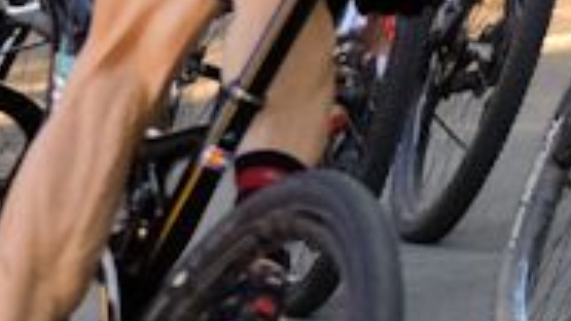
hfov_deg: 4.2
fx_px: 7721
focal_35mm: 510
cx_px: 741
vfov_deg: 2.4
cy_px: -500
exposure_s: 1/1600
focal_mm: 50
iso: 1600
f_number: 2.8
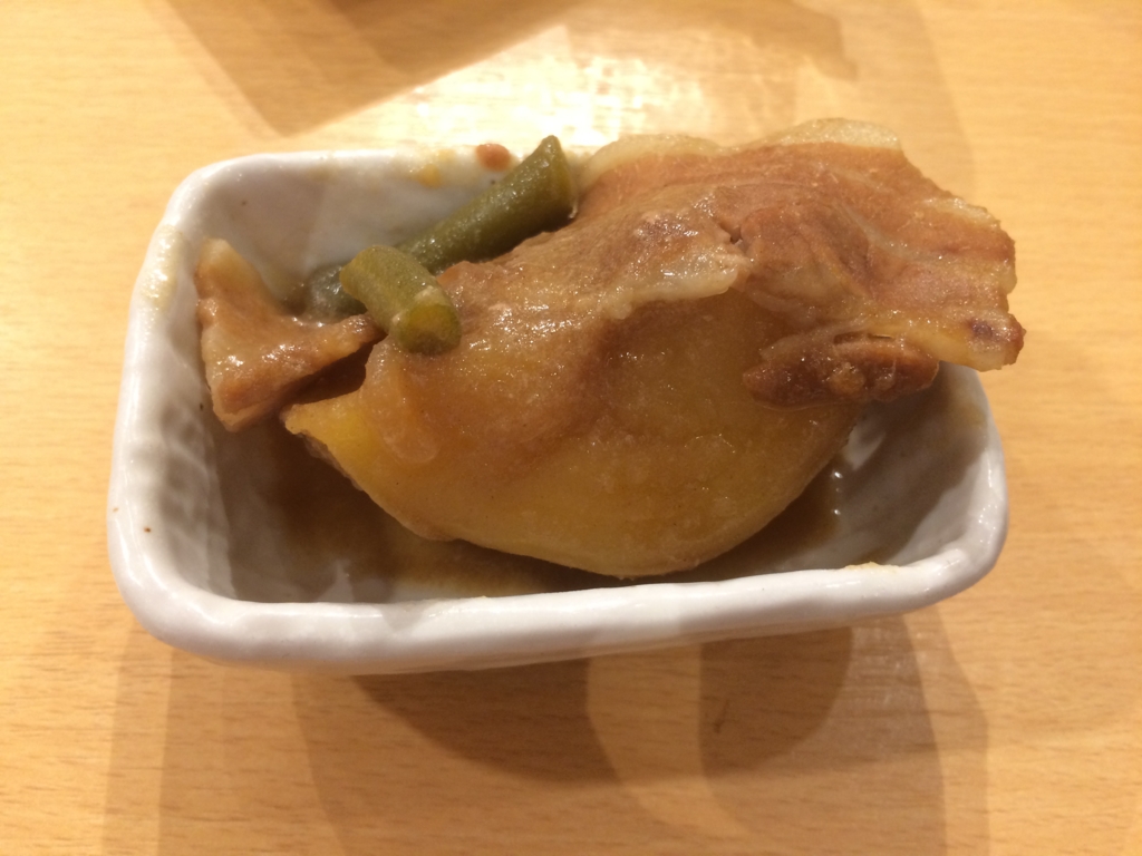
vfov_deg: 48.2
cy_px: 428
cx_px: 571
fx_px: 957
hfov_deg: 61.7
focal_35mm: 29
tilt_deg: -59.0
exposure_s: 1/30
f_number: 2.2
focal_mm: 4.15
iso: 125
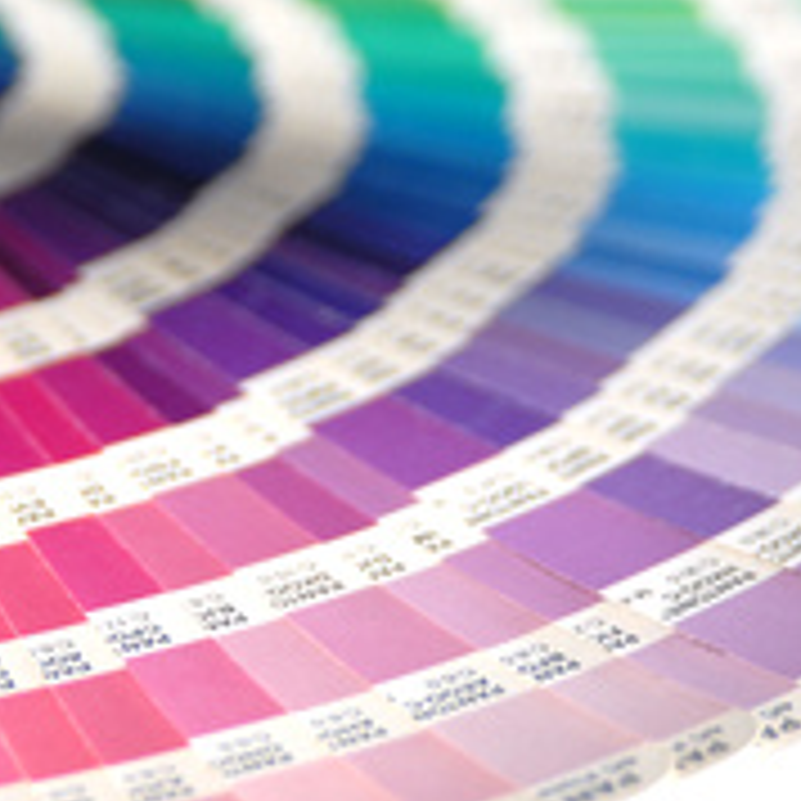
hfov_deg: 5.5
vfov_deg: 5.5
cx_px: 119
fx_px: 8325
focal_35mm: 318
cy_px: 326
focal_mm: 105
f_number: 4.5
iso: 100
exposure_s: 1/640
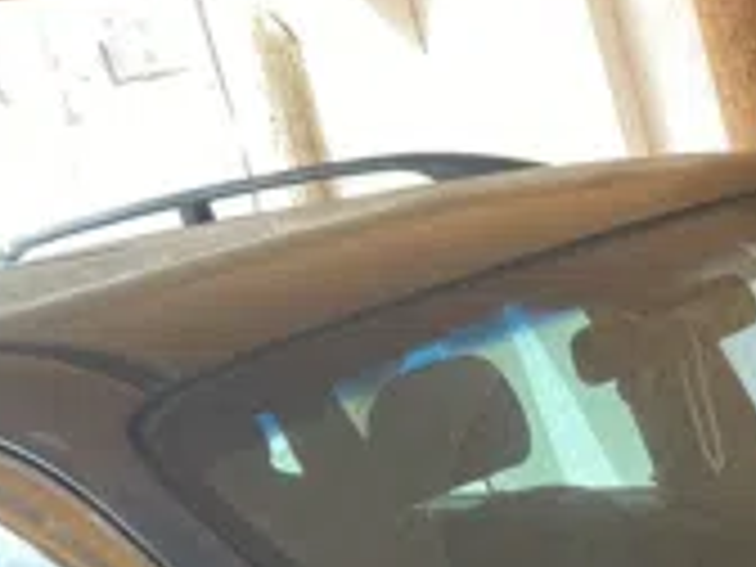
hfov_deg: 18.5
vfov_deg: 13.5
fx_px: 2162
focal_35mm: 99
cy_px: 990
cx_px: 972
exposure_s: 1/121
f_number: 1.5
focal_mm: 5.7
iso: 80
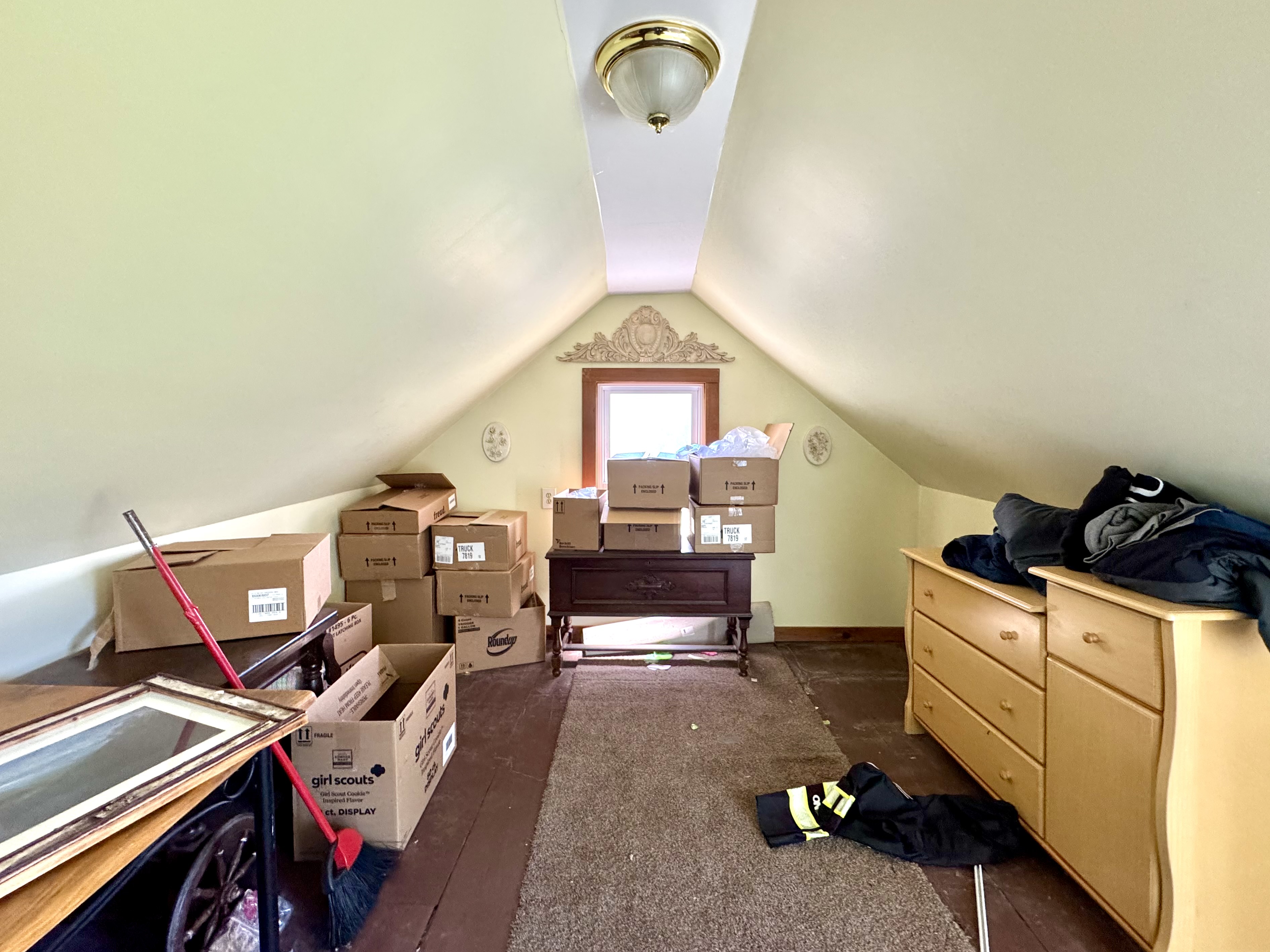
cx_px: 636
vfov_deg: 81.6
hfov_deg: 98.2
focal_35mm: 15
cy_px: 444
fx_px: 550
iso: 320
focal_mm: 2.22
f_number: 2.2
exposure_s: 1/84
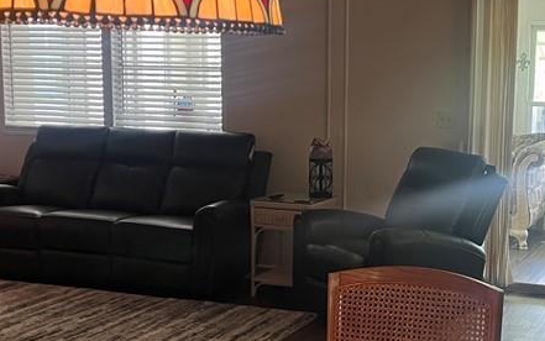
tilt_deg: -8.9
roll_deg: +0.2
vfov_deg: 20.3
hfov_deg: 31.7
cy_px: 205
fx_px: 951
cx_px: 373
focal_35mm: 64
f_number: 1.6
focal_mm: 5.1
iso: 100
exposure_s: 1/60
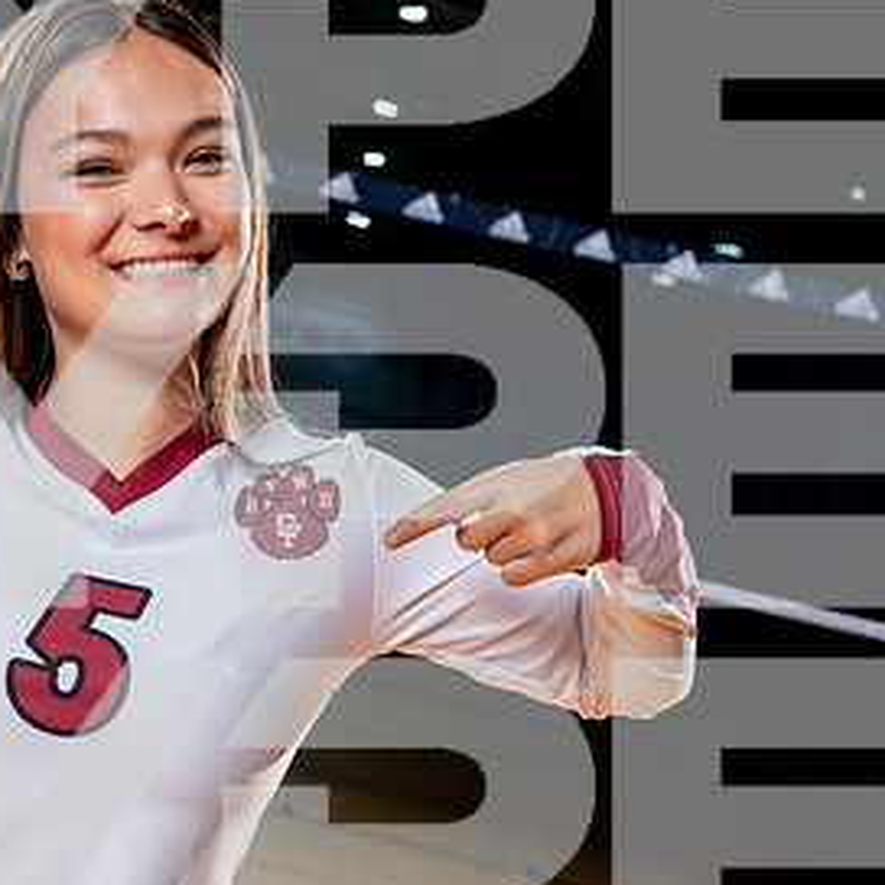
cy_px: 438
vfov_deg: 23.1
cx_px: 169
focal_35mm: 75
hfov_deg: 22.7
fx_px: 2169
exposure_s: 1/250
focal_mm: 39
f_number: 5.6
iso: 250
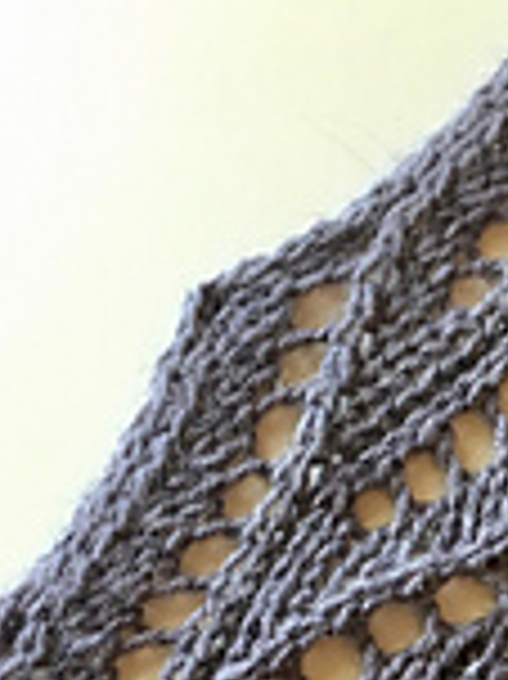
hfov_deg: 11.2
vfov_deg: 15.0
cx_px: 931
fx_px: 2410
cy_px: 982
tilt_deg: -75.7
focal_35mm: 123
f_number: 2.2
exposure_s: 1/30
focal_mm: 4.15
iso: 40
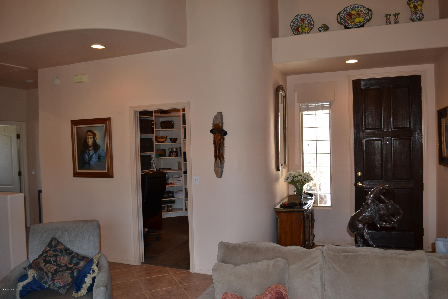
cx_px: 224
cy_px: 150
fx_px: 336
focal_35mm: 27
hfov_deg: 67.4
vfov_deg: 47.9
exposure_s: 1/80
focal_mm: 18
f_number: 4
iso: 400
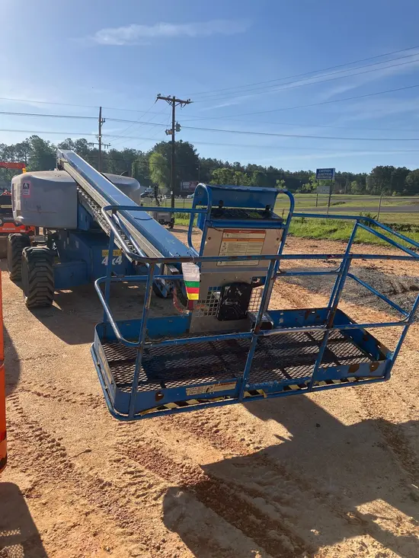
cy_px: 279
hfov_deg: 49.8
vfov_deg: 63.4
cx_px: 210
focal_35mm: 28
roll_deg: -1.5
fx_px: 452
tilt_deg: -10.5
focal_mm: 3.99
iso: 32
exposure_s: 1/2208
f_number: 1.8
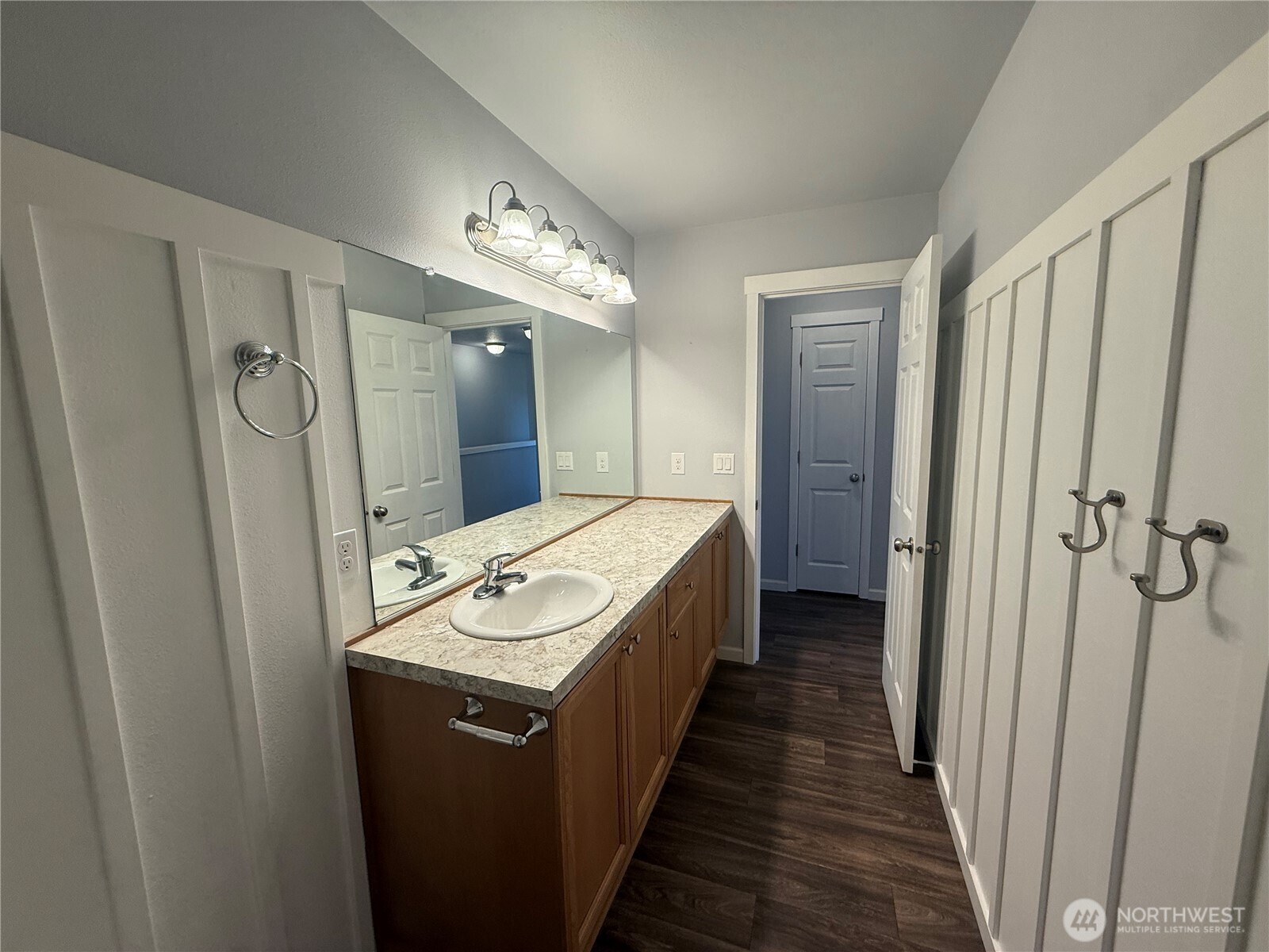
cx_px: 634
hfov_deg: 102.1
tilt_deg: -7.1
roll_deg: +0.1
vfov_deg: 85.7
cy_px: 476
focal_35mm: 14
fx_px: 513
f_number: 2.2
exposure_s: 1/120
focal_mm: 2.22
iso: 125
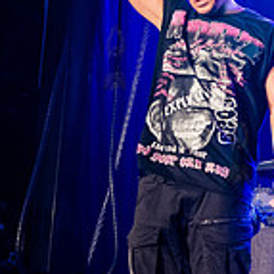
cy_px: 57
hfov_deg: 10.0
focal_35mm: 166
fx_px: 1487
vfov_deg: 10.5
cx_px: 485
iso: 5000
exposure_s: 1/400
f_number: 4
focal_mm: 48
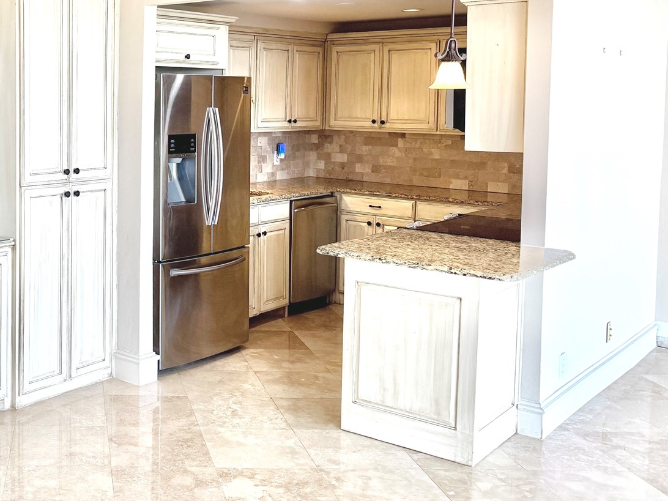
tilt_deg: -2.6
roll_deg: +0.1
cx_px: 69
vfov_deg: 31.8
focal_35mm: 45
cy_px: 154
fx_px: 868
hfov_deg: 39.1
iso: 100
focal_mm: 6.76
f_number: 1.78
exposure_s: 1/183
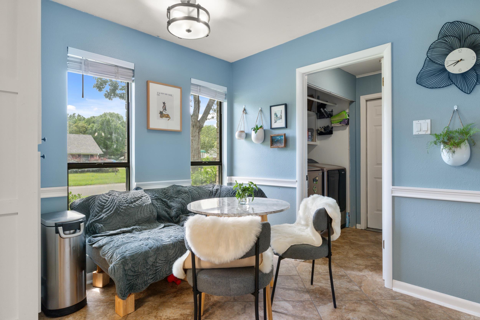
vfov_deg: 62.4
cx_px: 240
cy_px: 160
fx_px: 264
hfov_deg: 84.5
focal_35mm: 20
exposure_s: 1/160
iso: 400
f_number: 8
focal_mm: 13.2
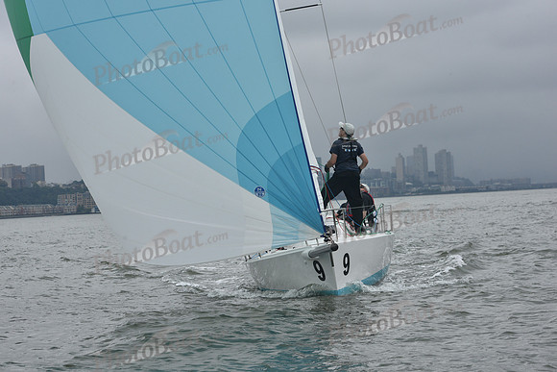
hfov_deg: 20.8
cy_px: 186
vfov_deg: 14.0
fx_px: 1517
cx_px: 278
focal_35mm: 98
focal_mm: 98
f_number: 9
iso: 400
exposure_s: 1/800
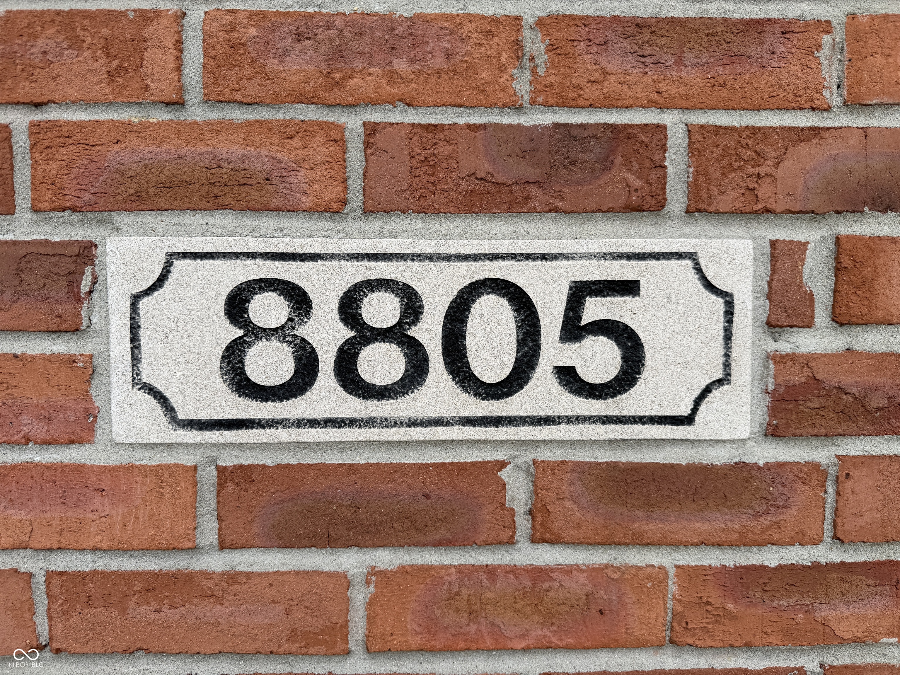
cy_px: 338
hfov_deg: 71.6
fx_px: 624
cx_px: 450
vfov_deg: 56.8
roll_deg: +0.4
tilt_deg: -1.2
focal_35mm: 24
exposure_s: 1/1901
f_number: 1.78
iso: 80
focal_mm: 6.76
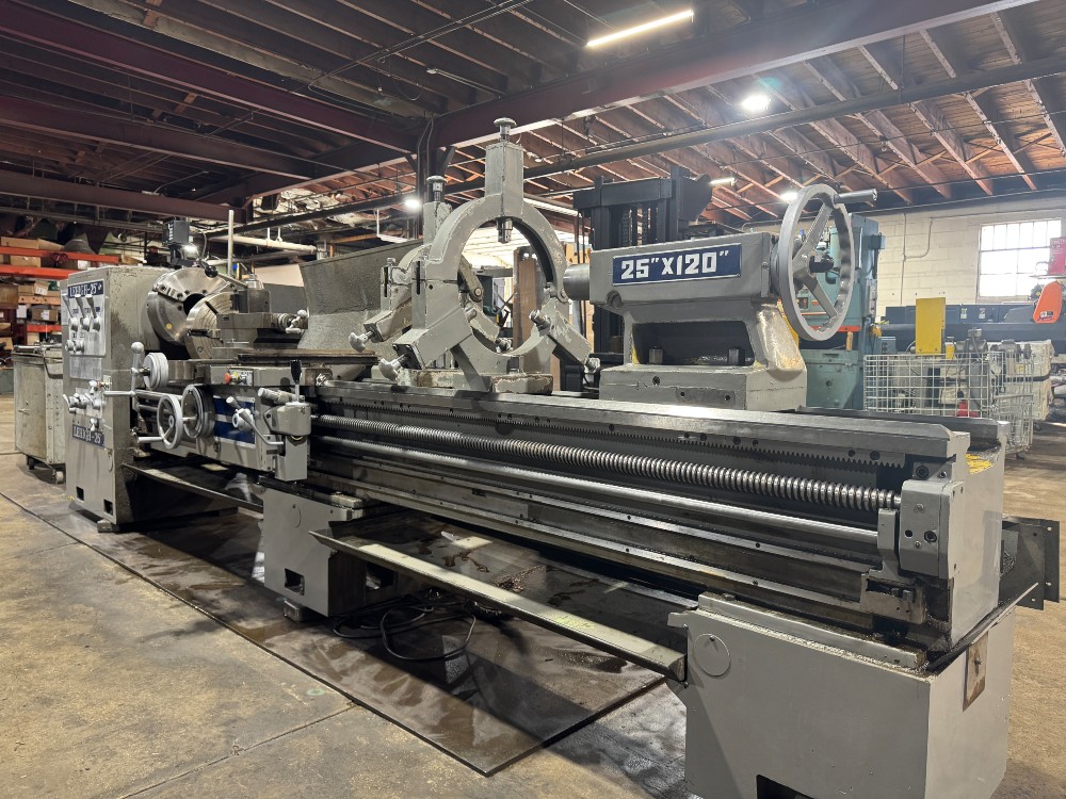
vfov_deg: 56.8
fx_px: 739
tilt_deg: -3.7
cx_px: 533
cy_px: 400
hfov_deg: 71.6
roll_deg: -0.9
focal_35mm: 24
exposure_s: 1/60
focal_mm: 6.76
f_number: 1.78
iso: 250
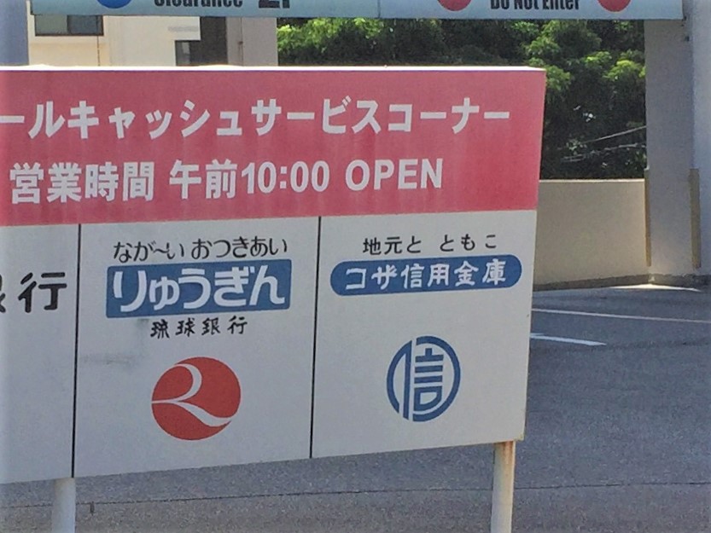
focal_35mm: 29
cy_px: 266
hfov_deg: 61.7
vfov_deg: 48.2
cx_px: 356
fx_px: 596
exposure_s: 1/3300
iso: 32
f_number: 2.2
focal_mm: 4.15
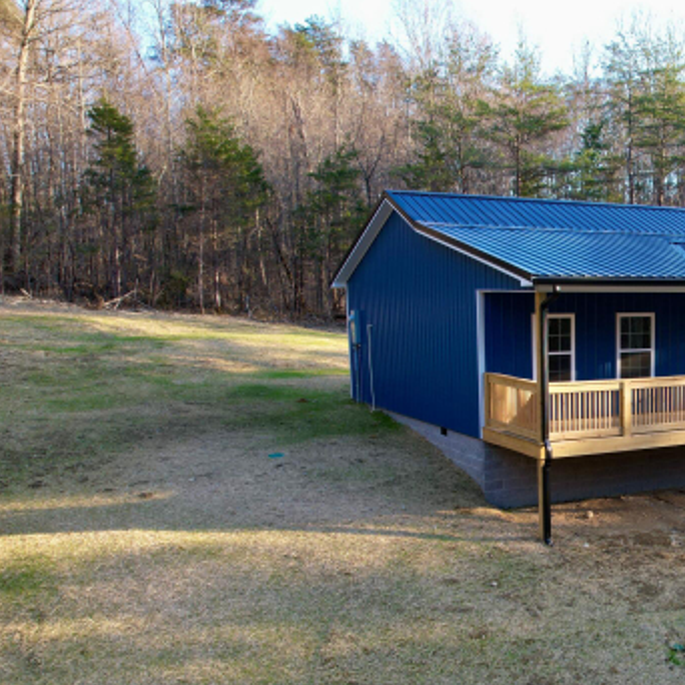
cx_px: 659
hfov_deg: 37.3
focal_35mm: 41
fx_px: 918
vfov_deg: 40.4
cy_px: 463
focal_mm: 8.38
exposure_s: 1/200
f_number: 2.8
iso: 100
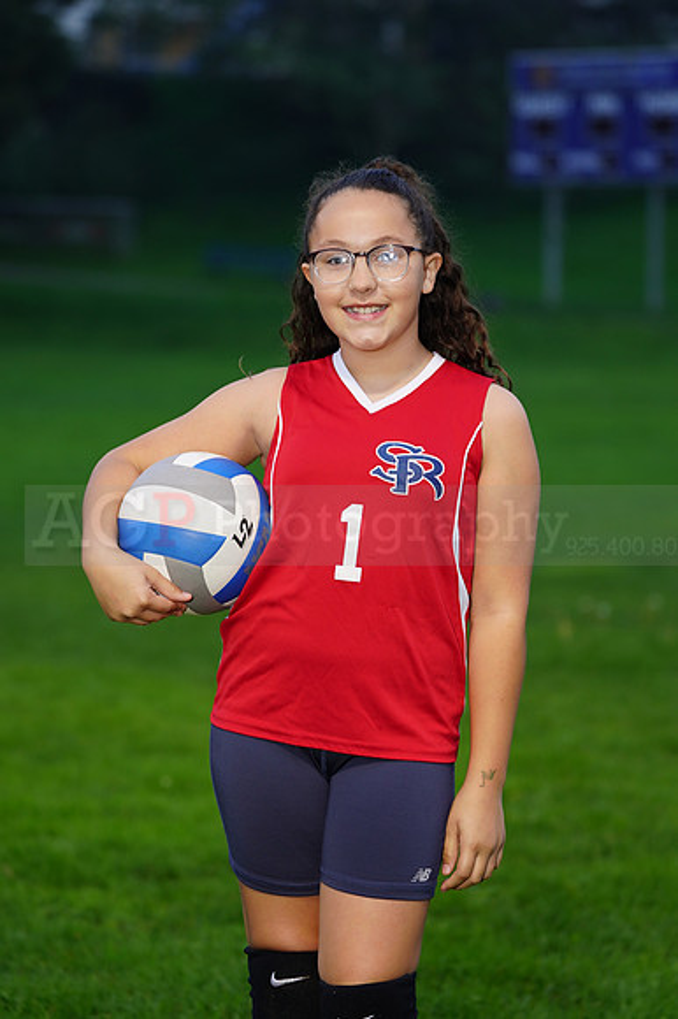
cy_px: 510
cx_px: 339
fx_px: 4949
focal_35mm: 175
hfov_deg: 7.8
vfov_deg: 11.8
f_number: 5.6
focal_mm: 175
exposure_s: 1/25
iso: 320
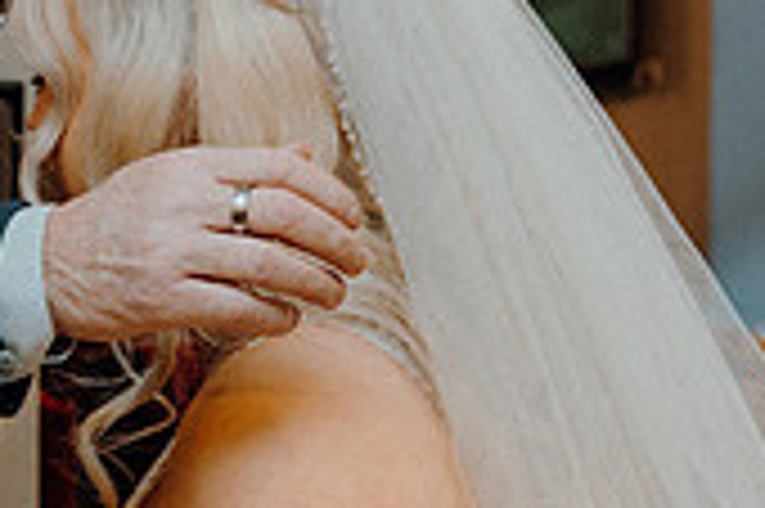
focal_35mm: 116
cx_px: 68
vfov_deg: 11.7
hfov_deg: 17.4
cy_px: 429
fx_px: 2463
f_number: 3.5
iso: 2500
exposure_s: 1/160
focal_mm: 34
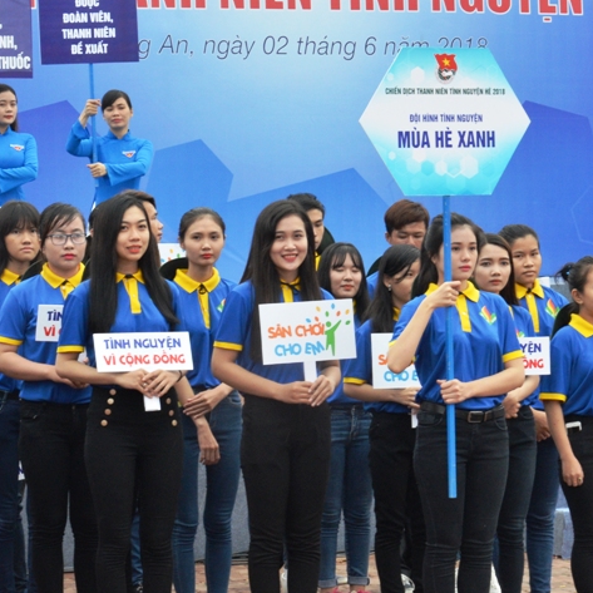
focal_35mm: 151
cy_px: 291
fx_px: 2927
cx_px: 248
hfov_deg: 11.6
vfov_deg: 11.6
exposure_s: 1/160
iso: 1000
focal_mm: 70
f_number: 13
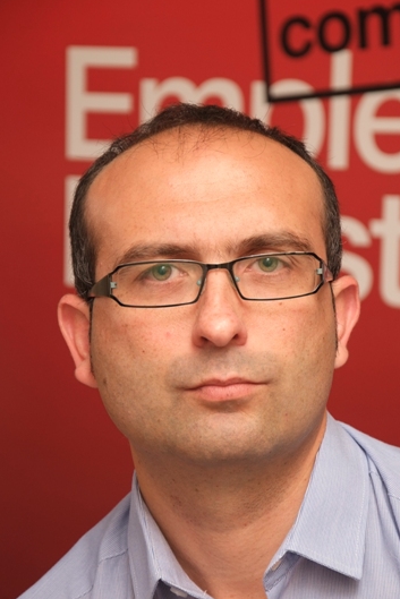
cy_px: 350
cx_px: 236
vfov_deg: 13.2
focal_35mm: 155
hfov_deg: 8.9
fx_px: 2581
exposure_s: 1/60
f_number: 5.6
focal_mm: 85
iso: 250
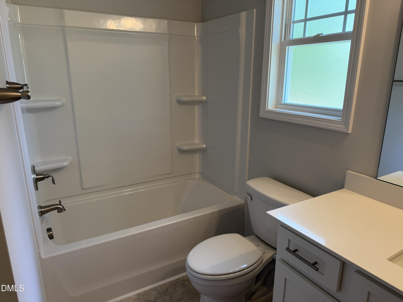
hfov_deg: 71.6
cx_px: 202
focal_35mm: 24
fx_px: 279
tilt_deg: -14.6
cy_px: 151
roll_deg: -0.2
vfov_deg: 56.8
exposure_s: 1/120
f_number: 1.78
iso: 100
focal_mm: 6.76
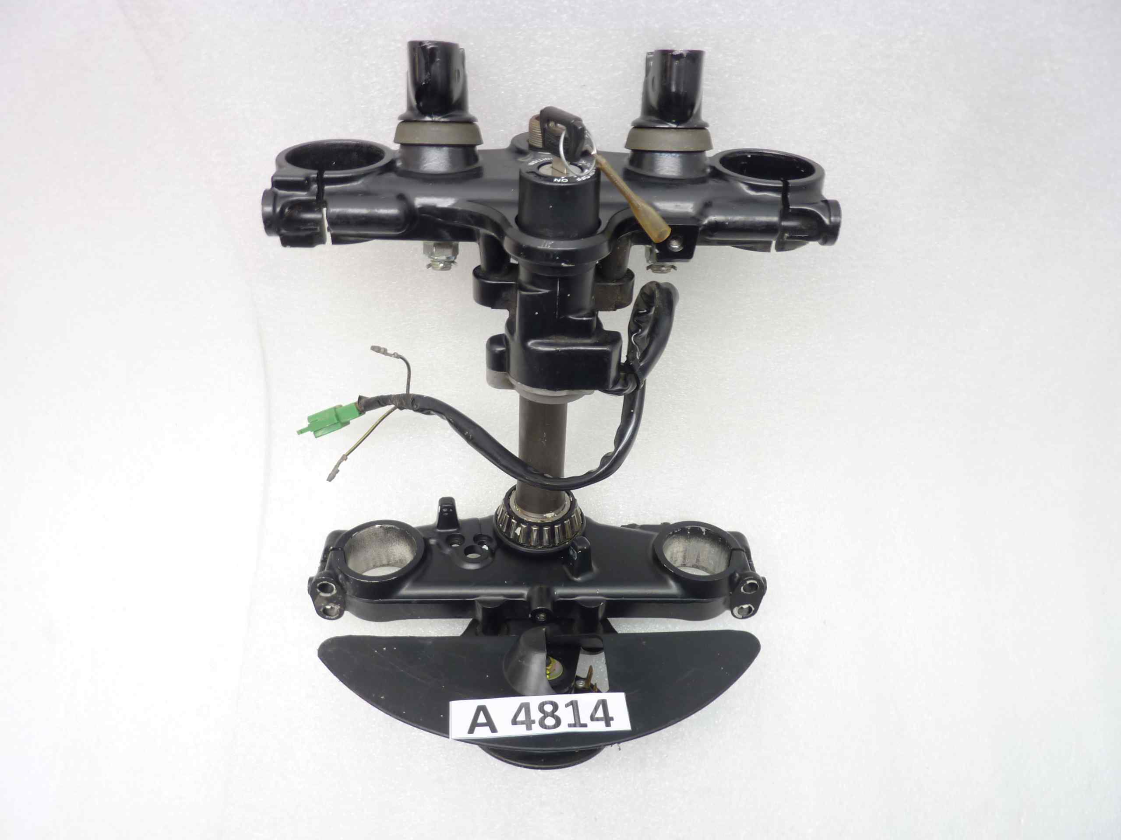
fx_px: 810
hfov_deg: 69.4
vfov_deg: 54.9
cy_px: 420
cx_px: 560
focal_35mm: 25
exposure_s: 1/8
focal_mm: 4.1
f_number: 3.3
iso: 80
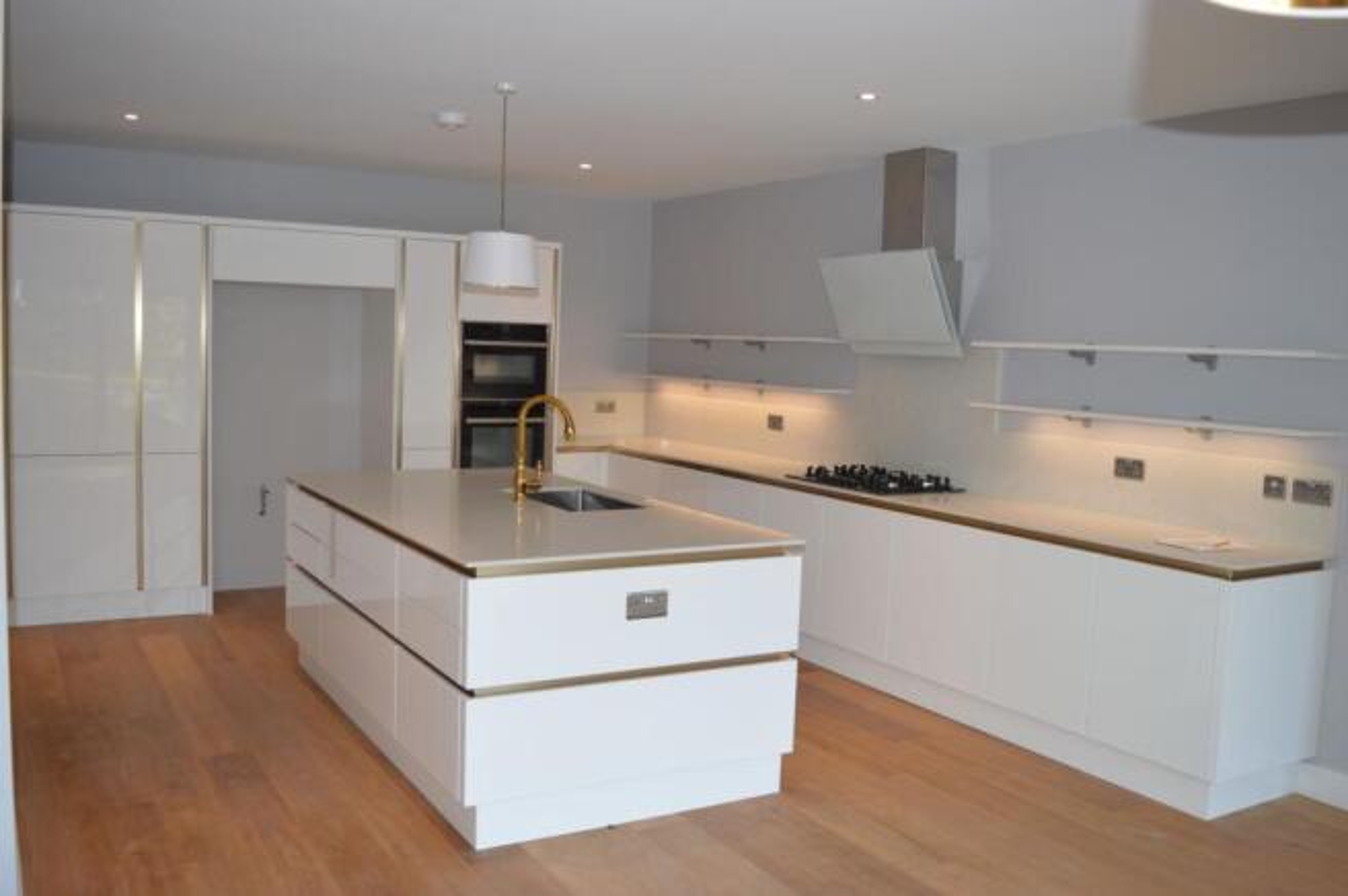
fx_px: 1178
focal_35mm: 32
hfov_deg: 59.5
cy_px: 448
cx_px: 674
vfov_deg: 41.6
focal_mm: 21
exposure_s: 1/160
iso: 400
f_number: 4
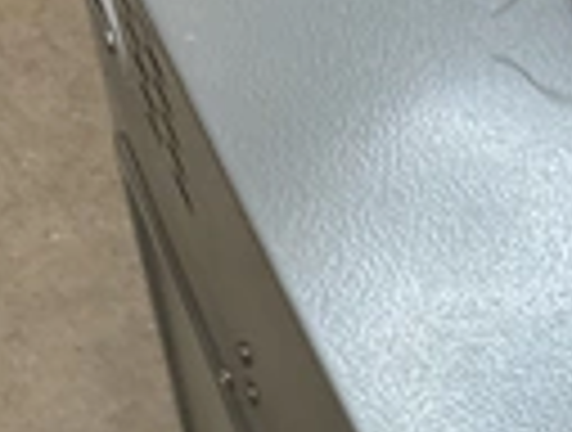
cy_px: 626
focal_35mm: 91
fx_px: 1508
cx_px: 766
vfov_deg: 15.2
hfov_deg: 19.6
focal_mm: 3
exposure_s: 1/60
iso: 64
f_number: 1.8
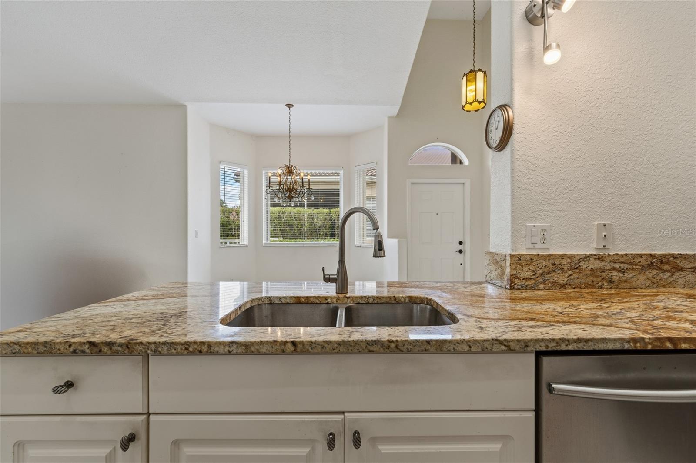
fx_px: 271
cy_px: 232
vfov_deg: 81.2
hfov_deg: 104.3
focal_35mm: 14
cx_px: 348
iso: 250
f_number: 9
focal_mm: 14
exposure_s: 1/160
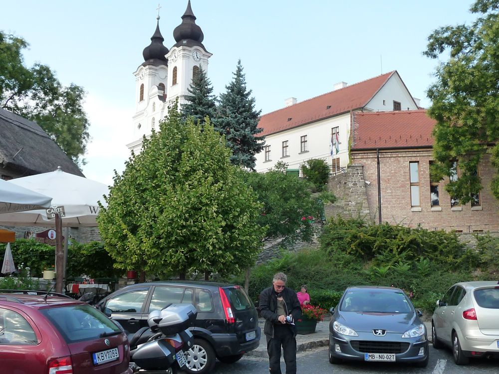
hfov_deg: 45.8
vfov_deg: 35.1
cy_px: 187
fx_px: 591
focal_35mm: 41
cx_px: 250
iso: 160
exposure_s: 1/320
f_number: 3.4
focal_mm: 5
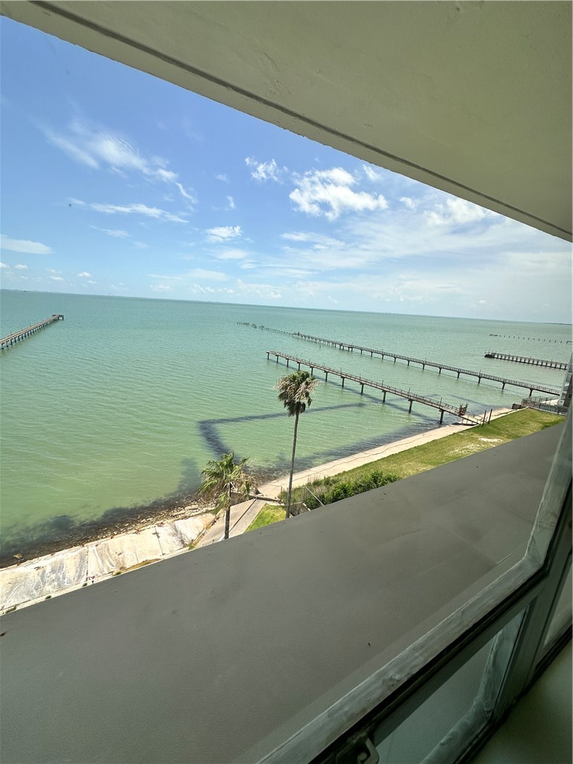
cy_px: 382
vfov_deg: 102.1
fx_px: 309
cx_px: 286
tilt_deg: -13.2
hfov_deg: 85.7
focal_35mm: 14
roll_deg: -4.1
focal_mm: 2.22
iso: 40
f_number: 2.2
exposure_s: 1/1350
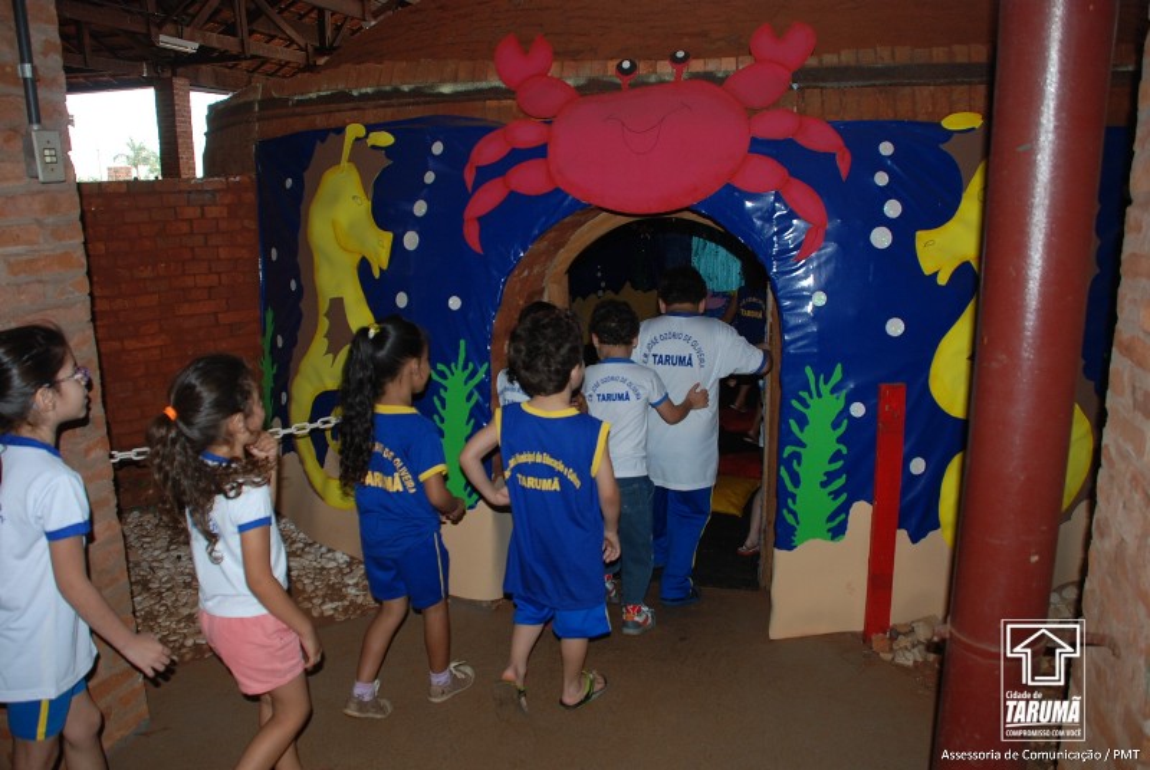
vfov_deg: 48.1
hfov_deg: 67.3
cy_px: 385
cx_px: 575
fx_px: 864
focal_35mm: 27
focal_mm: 18
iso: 200
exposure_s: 1/60
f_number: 3.5
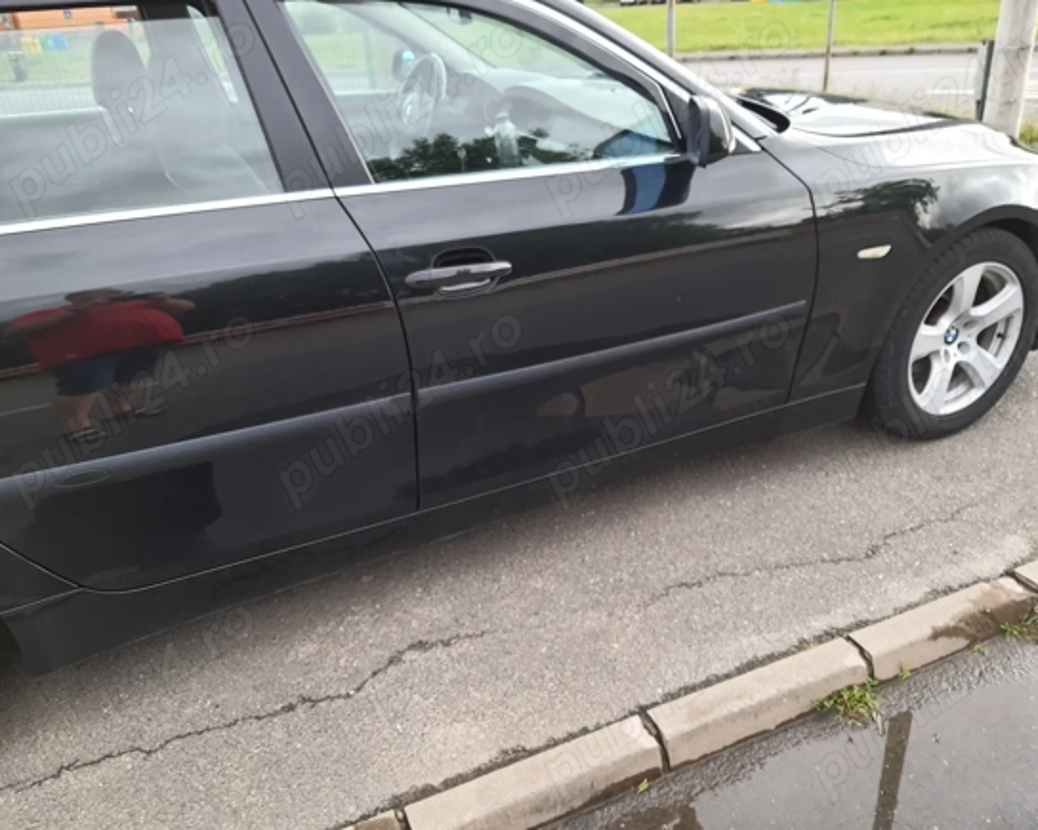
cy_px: 425
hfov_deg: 62.2
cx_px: 532
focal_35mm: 28
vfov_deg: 51.5
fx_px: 860
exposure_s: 1/100
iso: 100
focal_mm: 4.32
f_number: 1.7
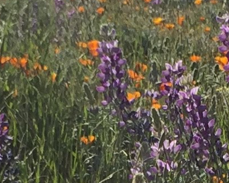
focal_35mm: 225
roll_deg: +3.2
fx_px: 1525
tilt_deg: -10.2
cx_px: 198
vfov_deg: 6.7
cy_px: 311
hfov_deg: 8.6
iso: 32
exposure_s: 1/2475
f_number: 2.2
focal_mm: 4.15
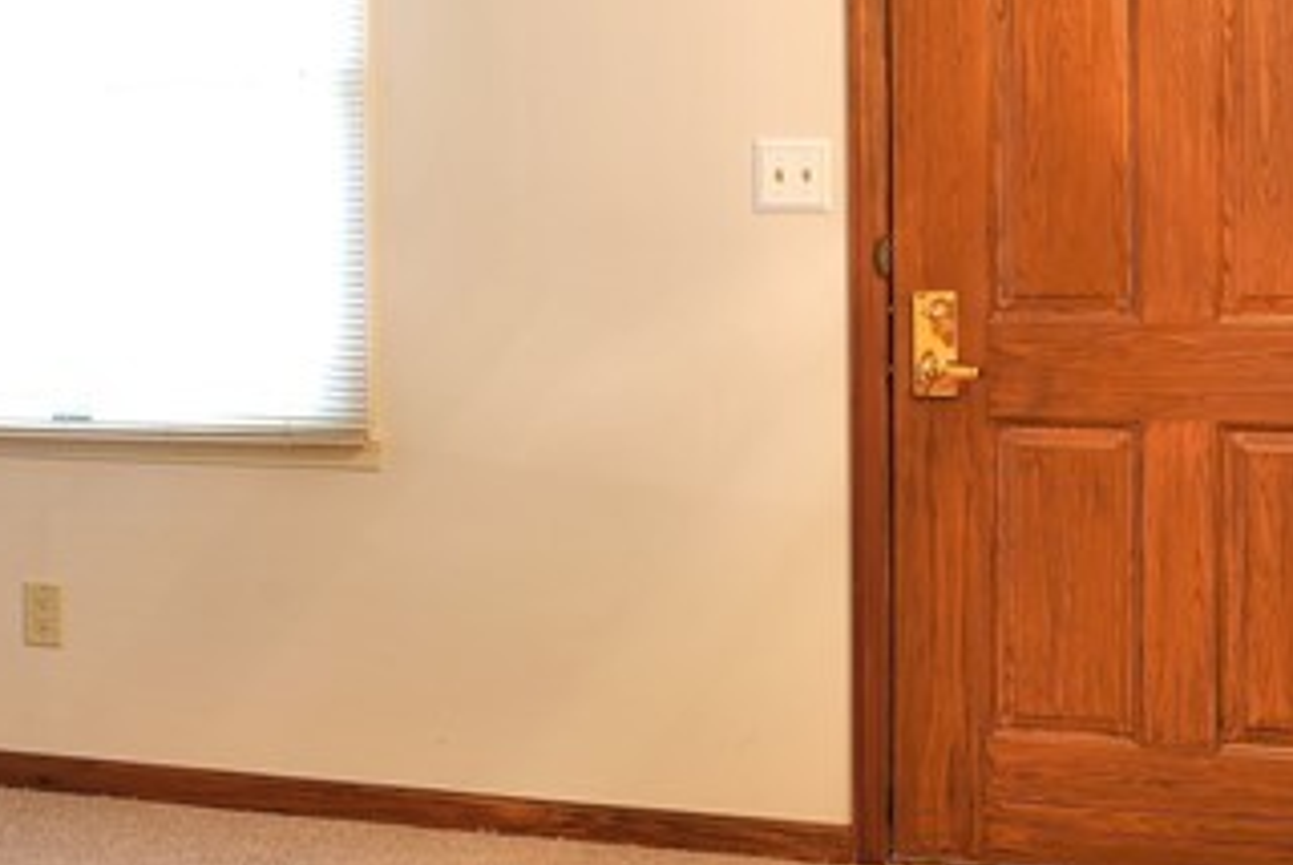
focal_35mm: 61
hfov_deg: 31.4
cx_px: 133
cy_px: 202
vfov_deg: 22.1
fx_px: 2193
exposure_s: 20
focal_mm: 18
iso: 50
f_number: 10
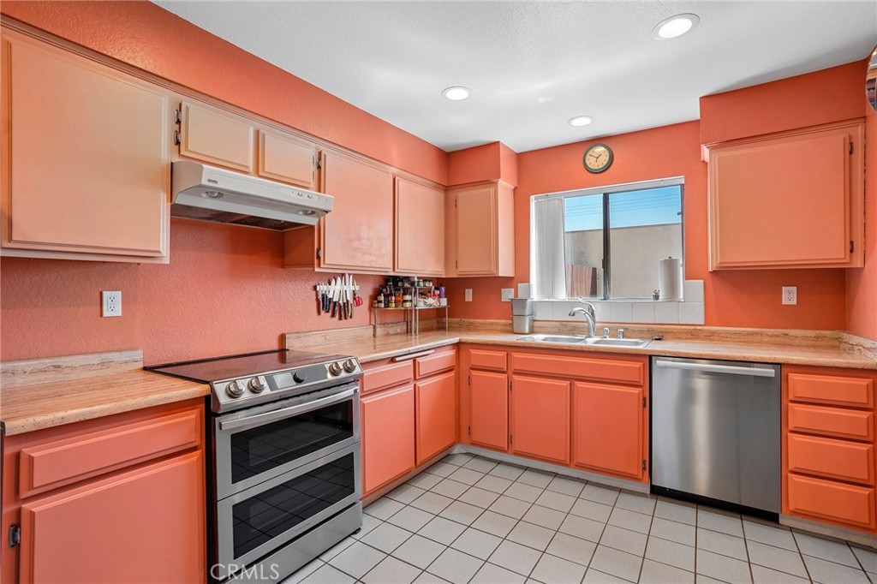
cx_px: 438
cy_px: 292
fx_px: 390
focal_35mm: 16
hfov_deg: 96.8
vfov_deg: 73.7
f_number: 8
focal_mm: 16
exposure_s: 1/30
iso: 400
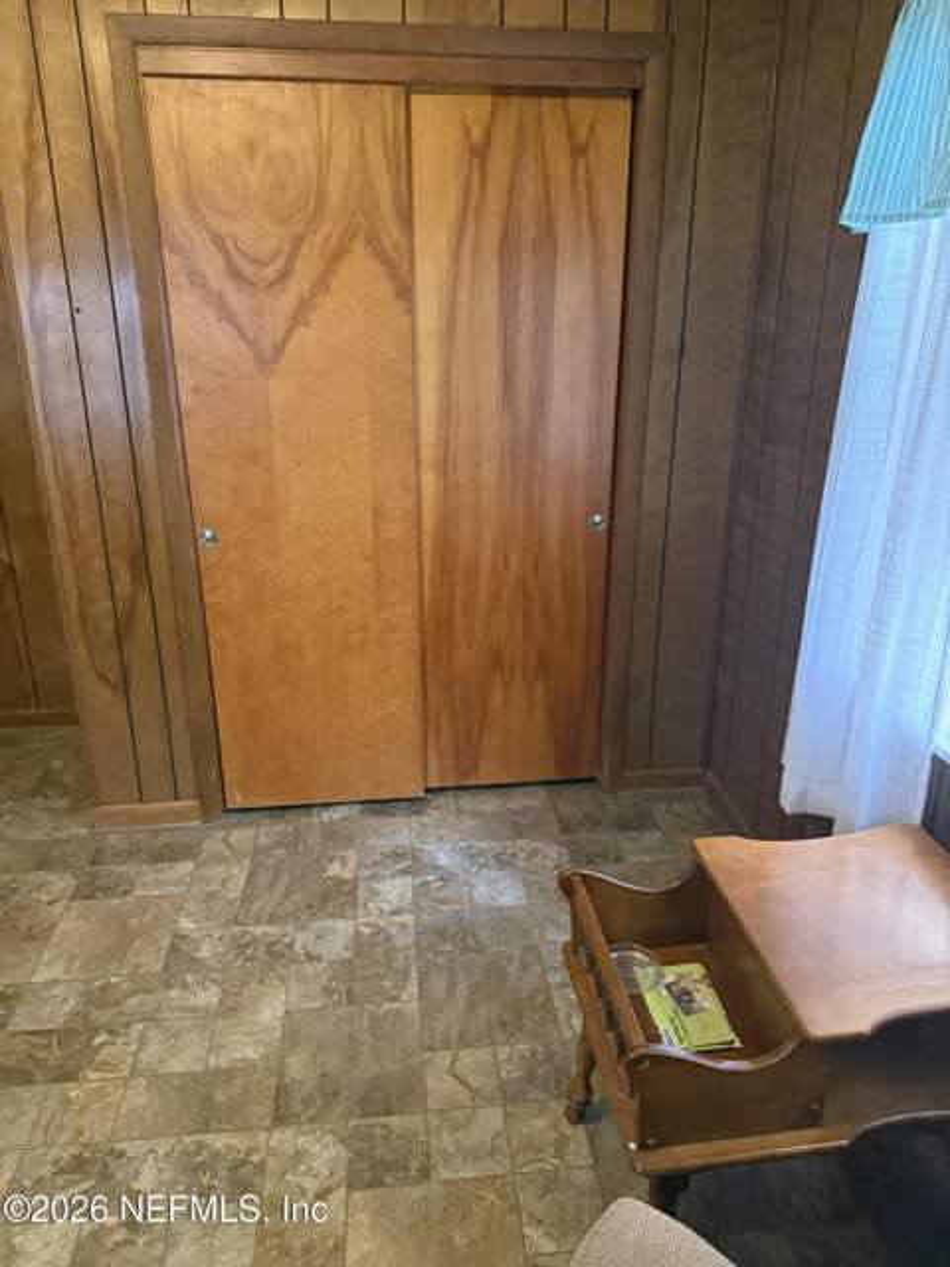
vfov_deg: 71.6
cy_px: 634
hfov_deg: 56.8
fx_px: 878
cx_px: 475
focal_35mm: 24
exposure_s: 1/40
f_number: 1.78
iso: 1000
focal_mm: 6.76
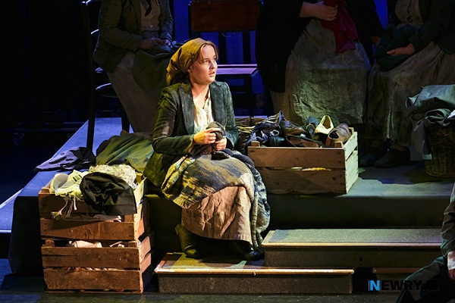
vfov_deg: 6.5
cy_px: 152
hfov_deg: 9.8
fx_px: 2654
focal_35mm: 210
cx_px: 228
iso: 1250
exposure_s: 1/250
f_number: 2.8
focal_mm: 140
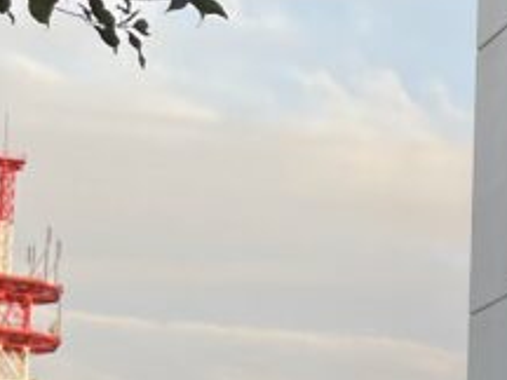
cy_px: 685
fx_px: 1802
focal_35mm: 123
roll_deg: -0.6
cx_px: 1030
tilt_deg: +3.7
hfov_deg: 13.6
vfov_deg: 11.2
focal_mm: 4.2
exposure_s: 1/203
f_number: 1.6
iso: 32
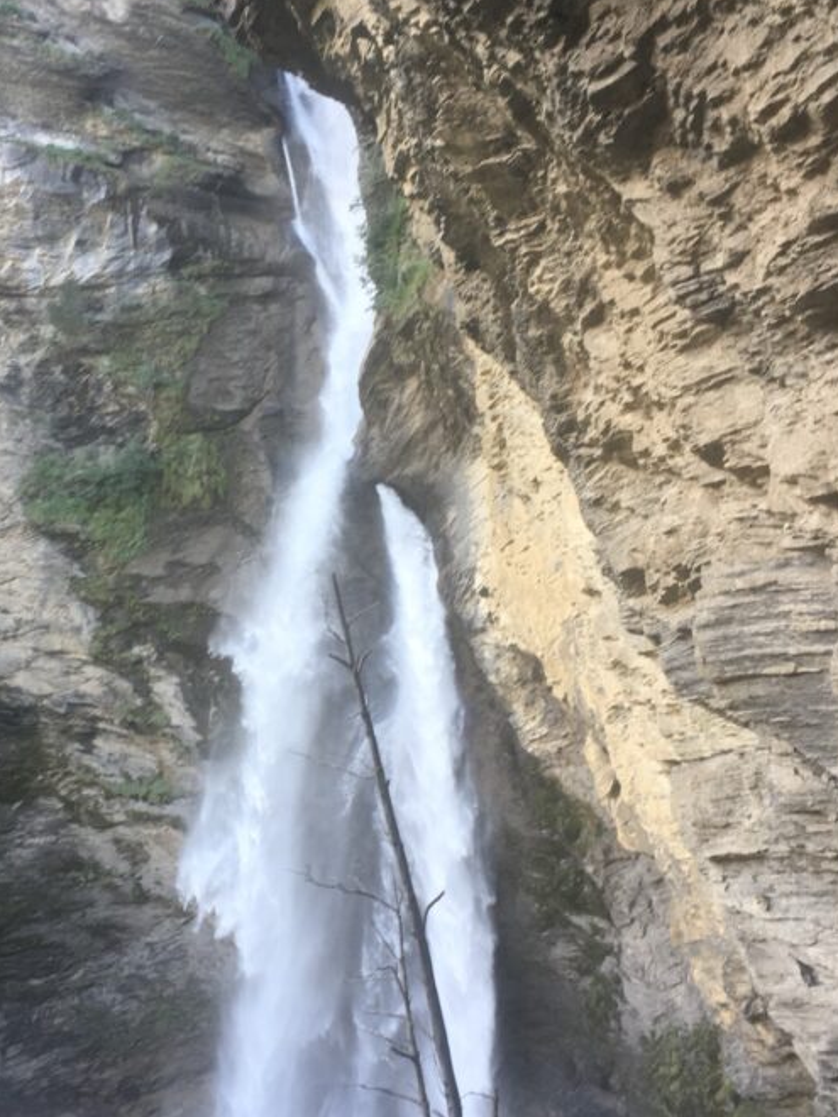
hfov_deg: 31.7
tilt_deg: -4.4
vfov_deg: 42.0
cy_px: 631
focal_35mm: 45
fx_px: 1453
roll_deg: -3.2
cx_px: 237
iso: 25
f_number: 2.2
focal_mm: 4.15
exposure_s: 1/50
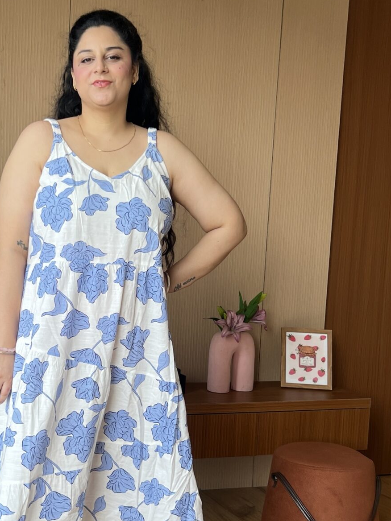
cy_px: 301
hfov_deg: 25.3
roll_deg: -2.0
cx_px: 88
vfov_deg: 33.7
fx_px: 858
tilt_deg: -5.9
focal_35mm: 57
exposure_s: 1/121
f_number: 1.5
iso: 40
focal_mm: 5.7
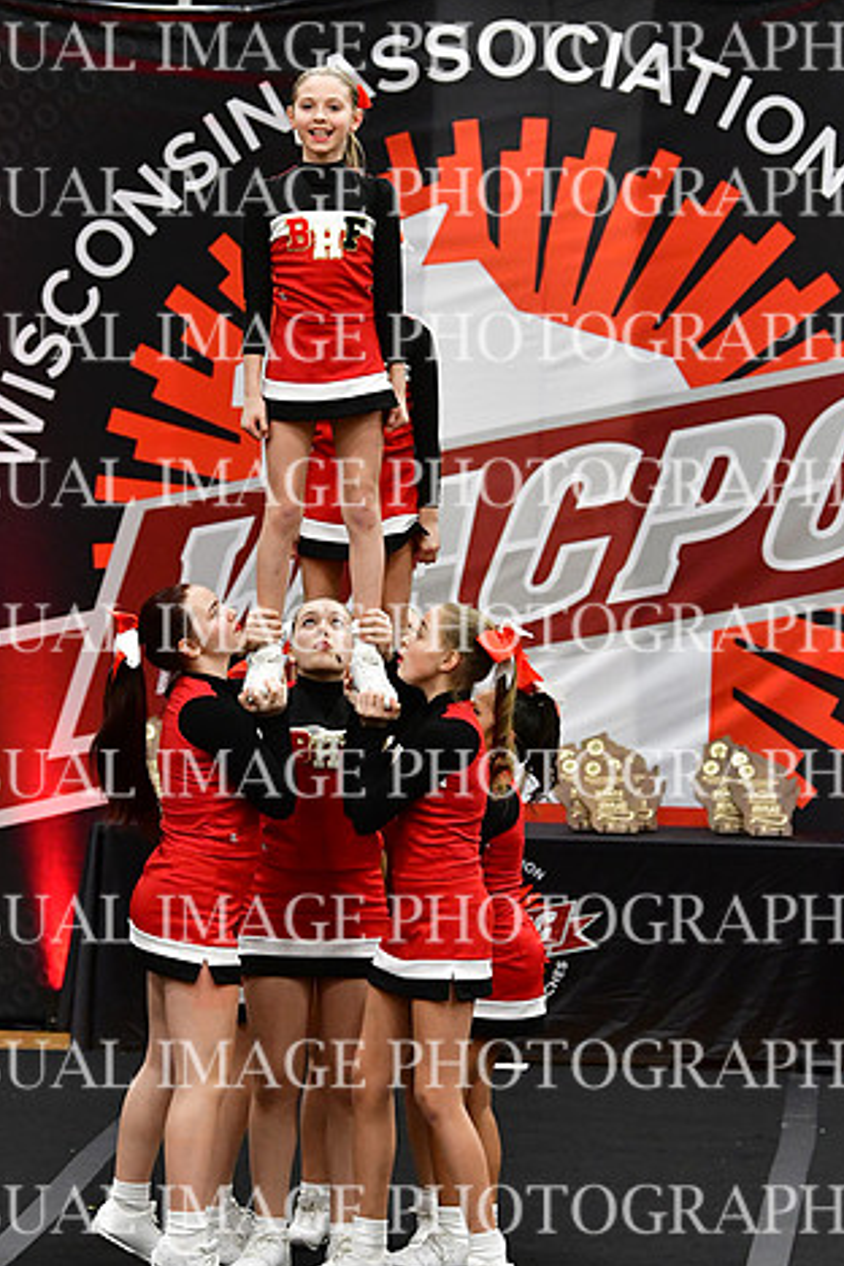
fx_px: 8158
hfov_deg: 5.9
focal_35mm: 232
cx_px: 369
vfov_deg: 8.9
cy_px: 701
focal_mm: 125
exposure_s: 1/500
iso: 5000
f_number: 3.5
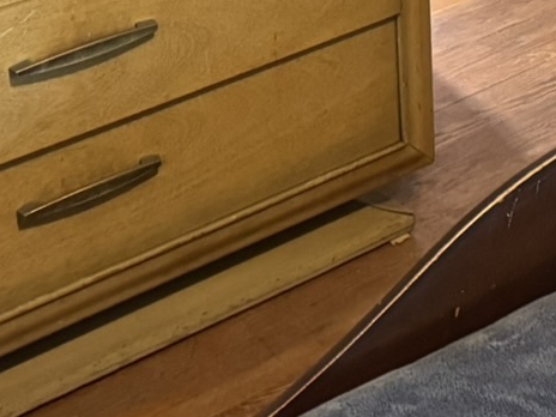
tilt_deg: -12.2
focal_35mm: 106
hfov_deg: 17.1
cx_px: 774
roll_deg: +0.8
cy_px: -375
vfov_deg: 12.5
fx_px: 1703
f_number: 1.78
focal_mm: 6.76
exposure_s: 1/60
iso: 640
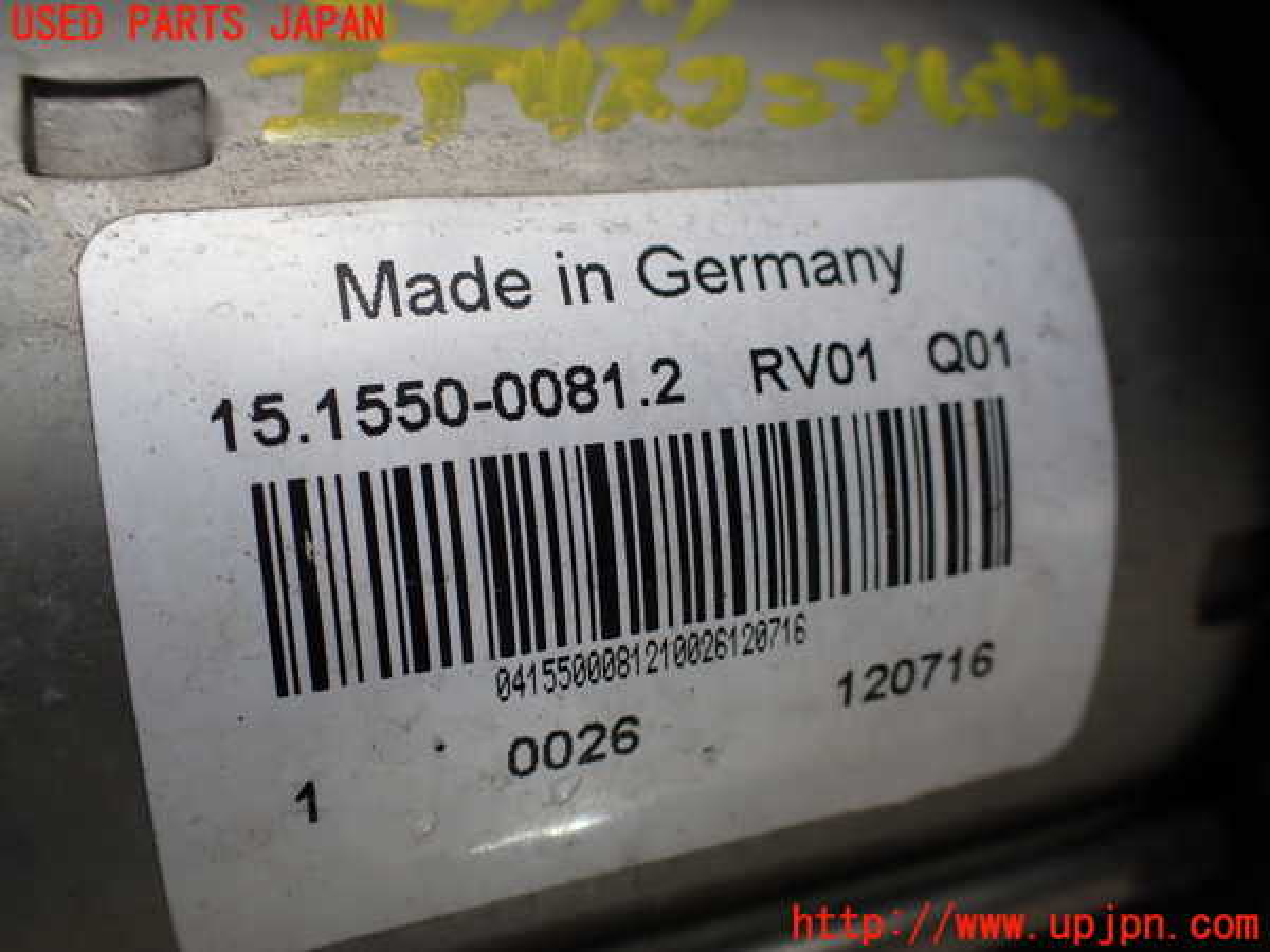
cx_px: 635
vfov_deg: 46.8
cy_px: 476
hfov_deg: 60.0
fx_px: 1101
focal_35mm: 30
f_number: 3.2
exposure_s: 1/400
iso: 100
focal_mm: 5.4
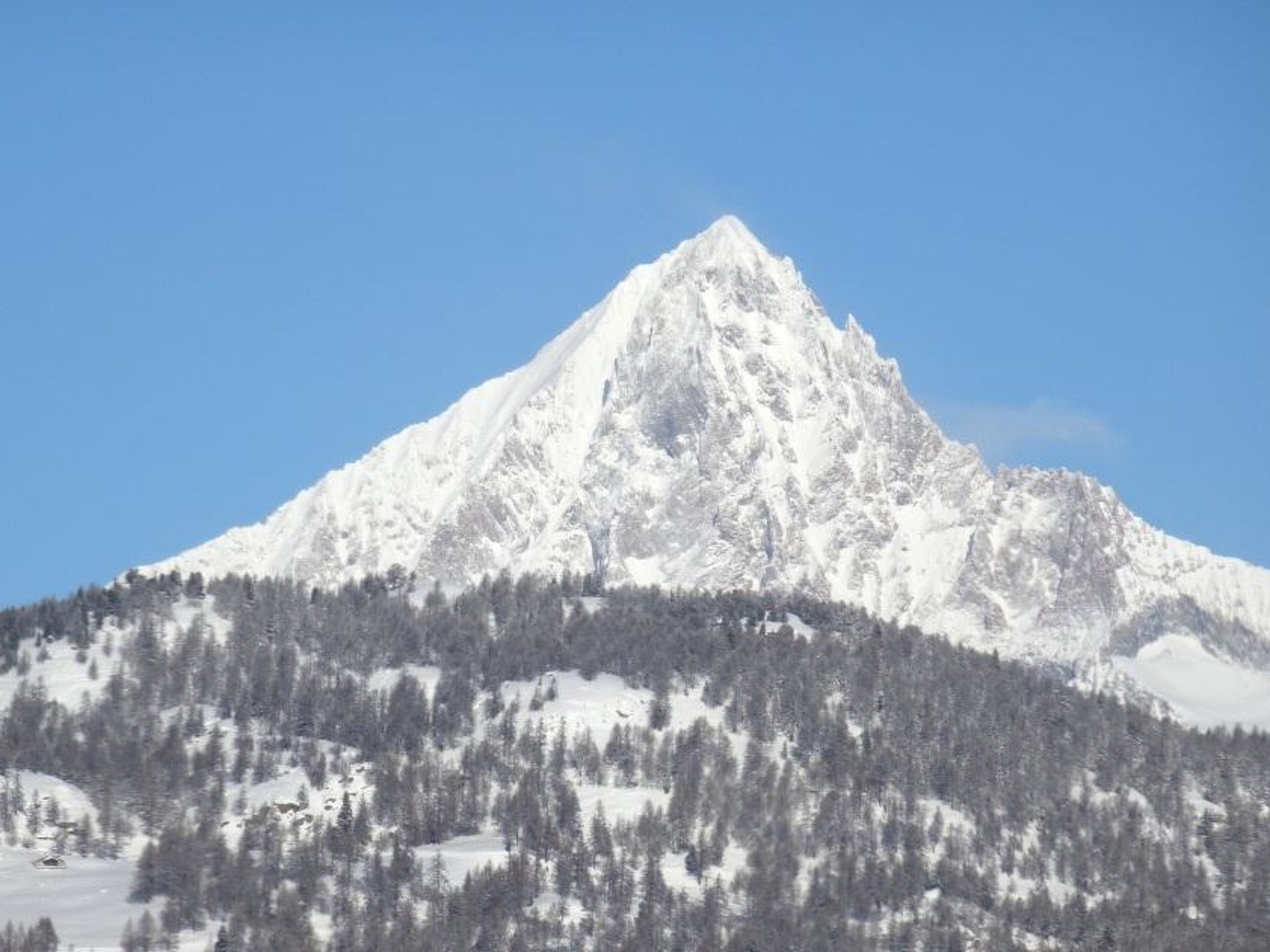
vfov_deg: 4.5
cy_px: 476
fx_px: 12254
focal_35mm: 334
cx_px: 635
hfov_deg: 5.9
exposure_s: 1/1000
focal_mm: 57.05
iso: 80
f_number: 6.3
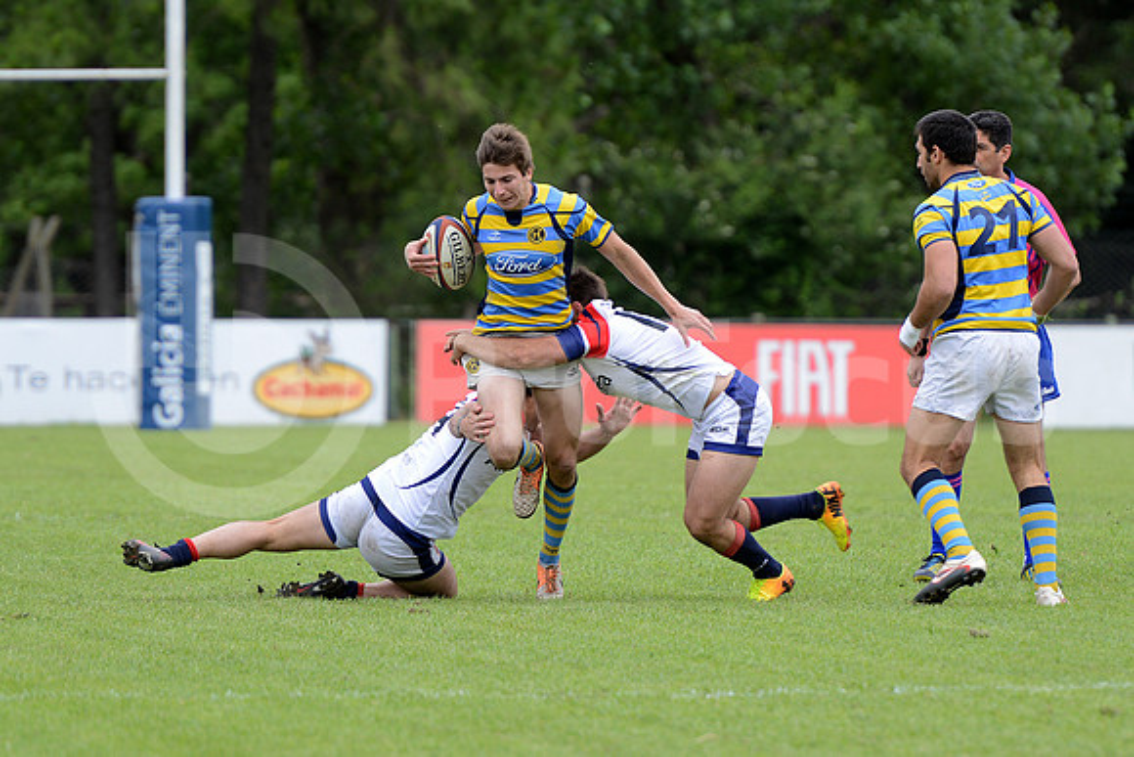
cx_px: 567
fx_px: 8507
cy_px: 378
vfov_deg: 5.1
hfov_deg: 7.6
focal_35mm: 270
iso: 400
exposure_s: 1/640
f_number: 4
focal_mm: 270
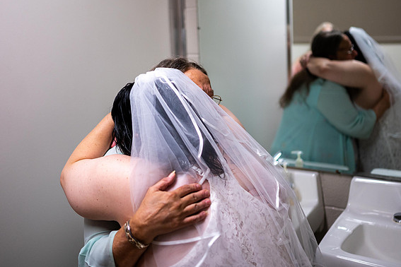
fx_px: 512
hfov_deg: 42.7
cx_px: 206
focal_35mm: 46
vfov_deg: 29.1
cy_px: 93
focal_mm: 35
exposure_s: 1/500
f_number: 1.8
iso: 800
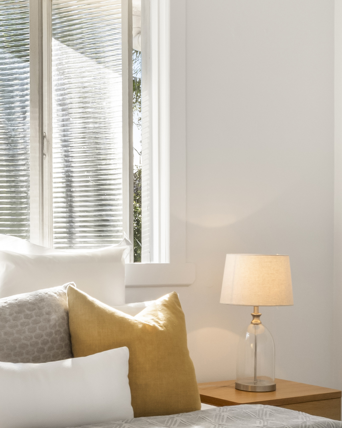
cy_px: 236
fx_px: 924
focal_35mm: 73
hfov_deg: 20.7
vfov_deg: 26.1
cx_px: 68
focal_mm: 14
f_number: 10
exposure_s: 1/40
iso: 320
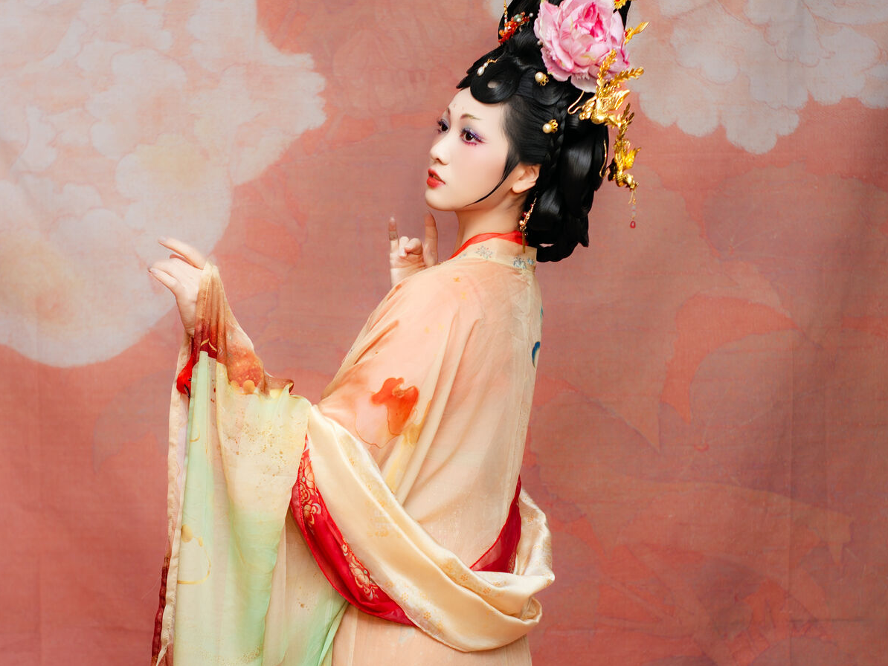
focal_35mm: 71
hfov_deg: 27.4
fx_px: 1822
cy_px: 363
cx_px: 444
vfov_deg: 20.7
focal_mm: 50
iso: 100
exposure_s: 1/160
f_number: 2.8
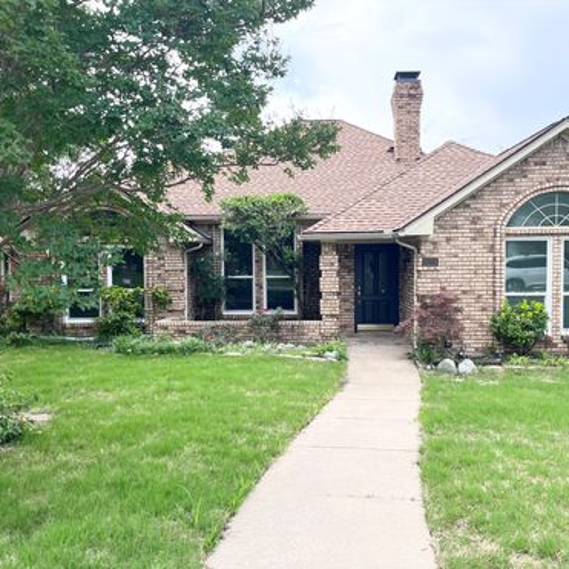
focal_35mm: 31
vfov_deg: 52.5
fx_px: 577
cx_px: 311
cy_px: 284
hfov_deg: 52.5
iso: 50
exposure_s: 1/1086
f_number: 1.6
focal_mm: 5.1
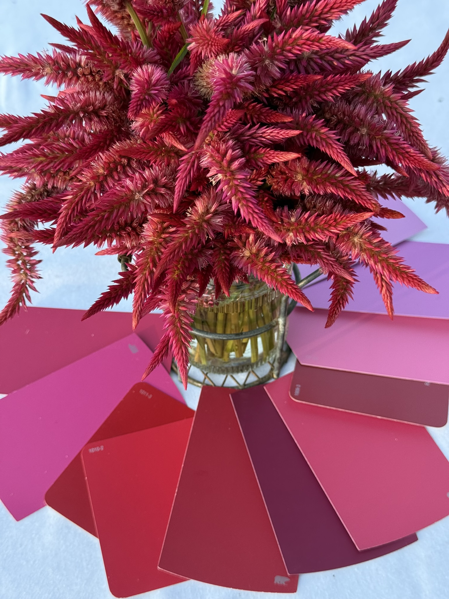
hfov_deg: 30.3
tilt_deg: -51.8
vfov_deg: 39.7
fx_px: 830
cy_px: 300
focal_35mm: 48
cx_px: 224
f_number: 1.78
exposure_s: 1/339
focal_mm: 6.76
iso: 100
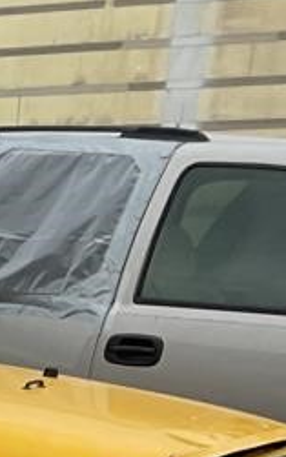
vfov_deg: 12.1
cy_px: 856
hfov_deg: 6.8
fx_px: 1957
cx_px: -792
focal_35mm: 157
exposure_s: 1/1311
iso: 16
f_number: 1.8
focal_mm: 3
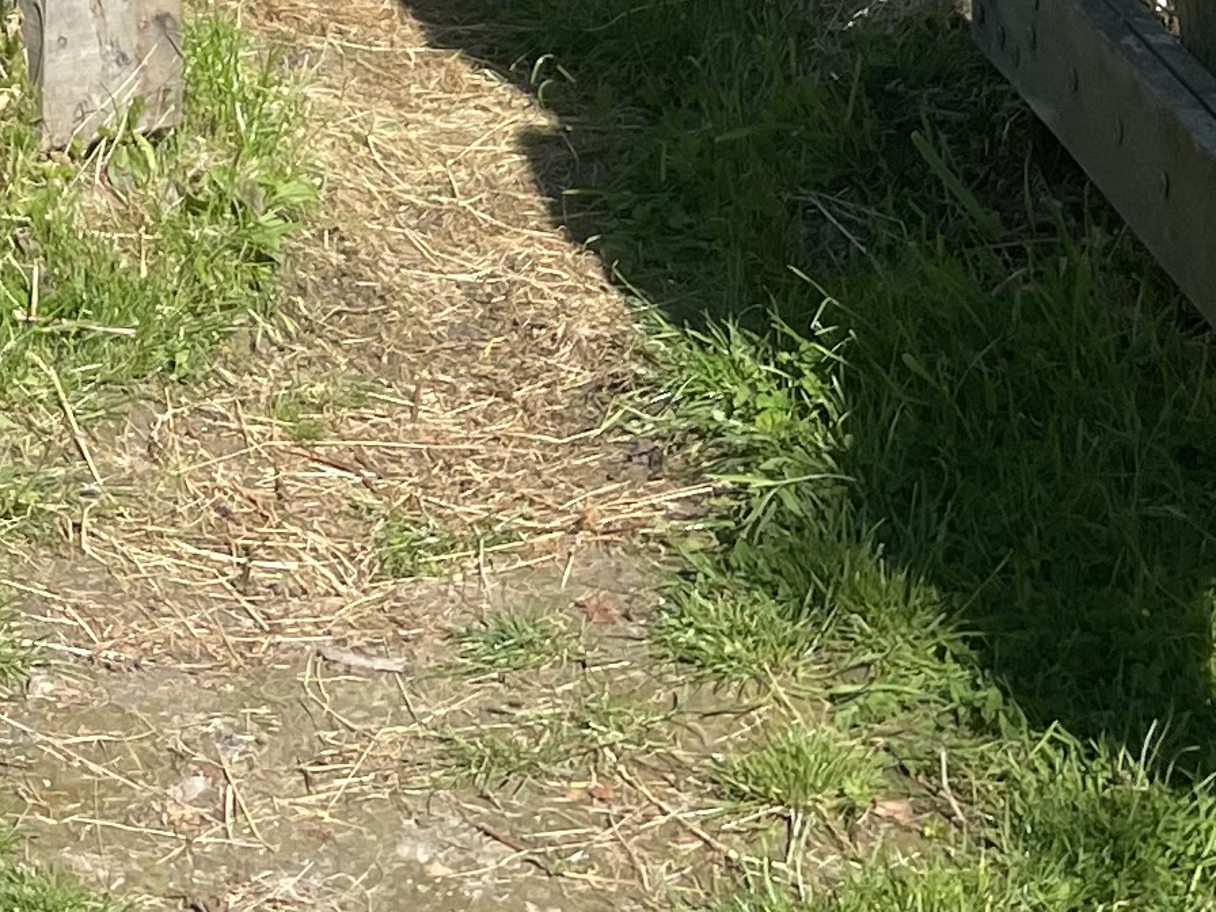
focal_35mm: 117
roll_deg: -0.8
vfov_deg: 11.1
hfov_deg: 16.5
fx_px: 4110
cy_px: -1086
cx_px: 14
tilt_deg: -5.1
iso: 32
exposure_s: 1/2053
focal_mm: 4.2
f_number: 1.6
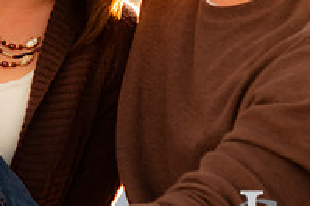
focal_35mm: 459
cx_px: 9
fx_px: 3950
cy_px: 9
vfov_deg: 3.0
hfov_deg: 4.5
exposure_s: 1/320
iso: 500
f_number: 3.2
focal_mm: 105
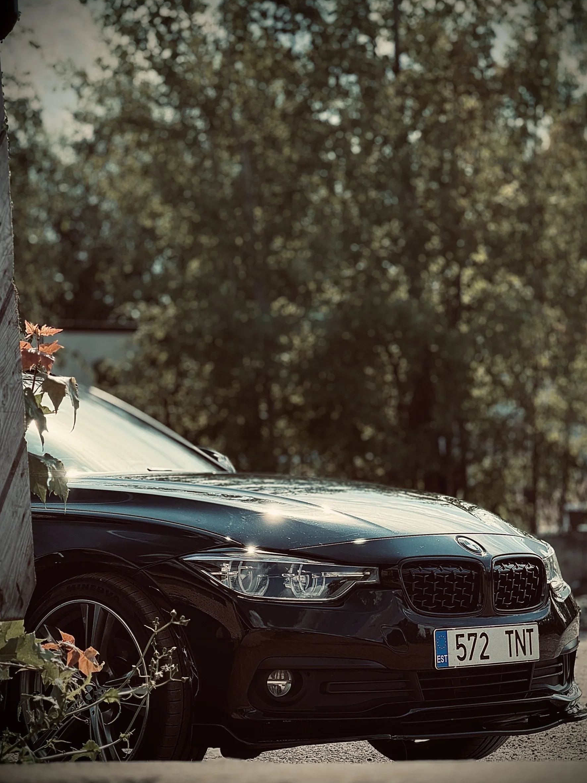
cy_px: 388
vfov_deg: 15.2
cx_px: 313
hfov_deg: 11.4
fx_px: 2940
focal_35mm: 130
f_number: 2.8
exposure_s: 1/990
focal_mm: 15.66
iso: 64
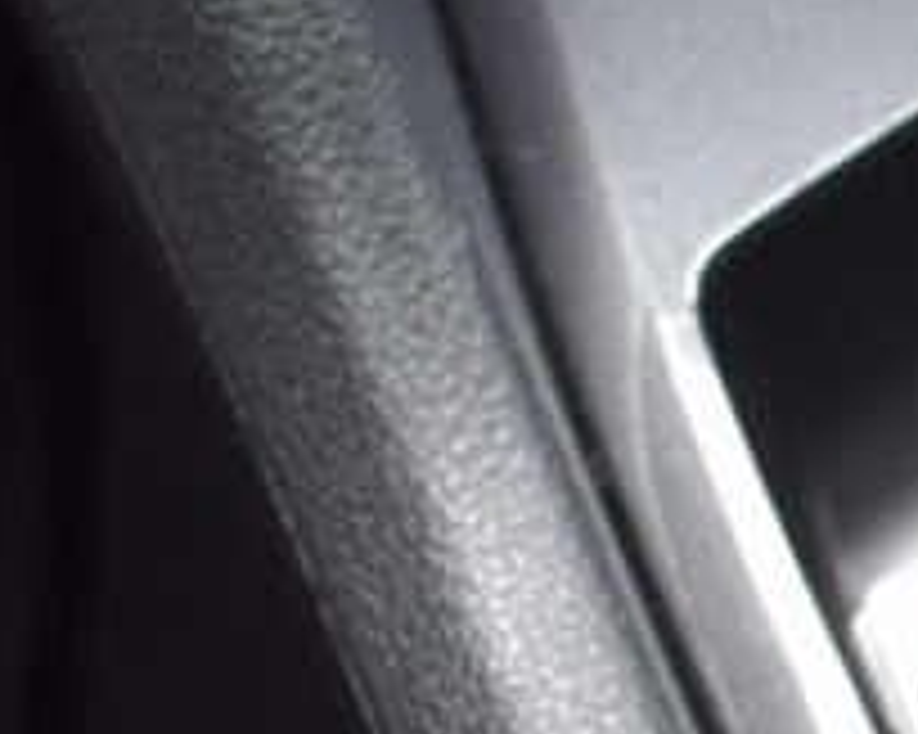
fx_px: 6816
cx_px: 2408
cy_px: -43
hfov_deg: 7.1
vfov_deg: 6.1
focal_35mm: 251
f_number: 4.5
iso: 400
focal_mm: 26
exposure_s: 1/80
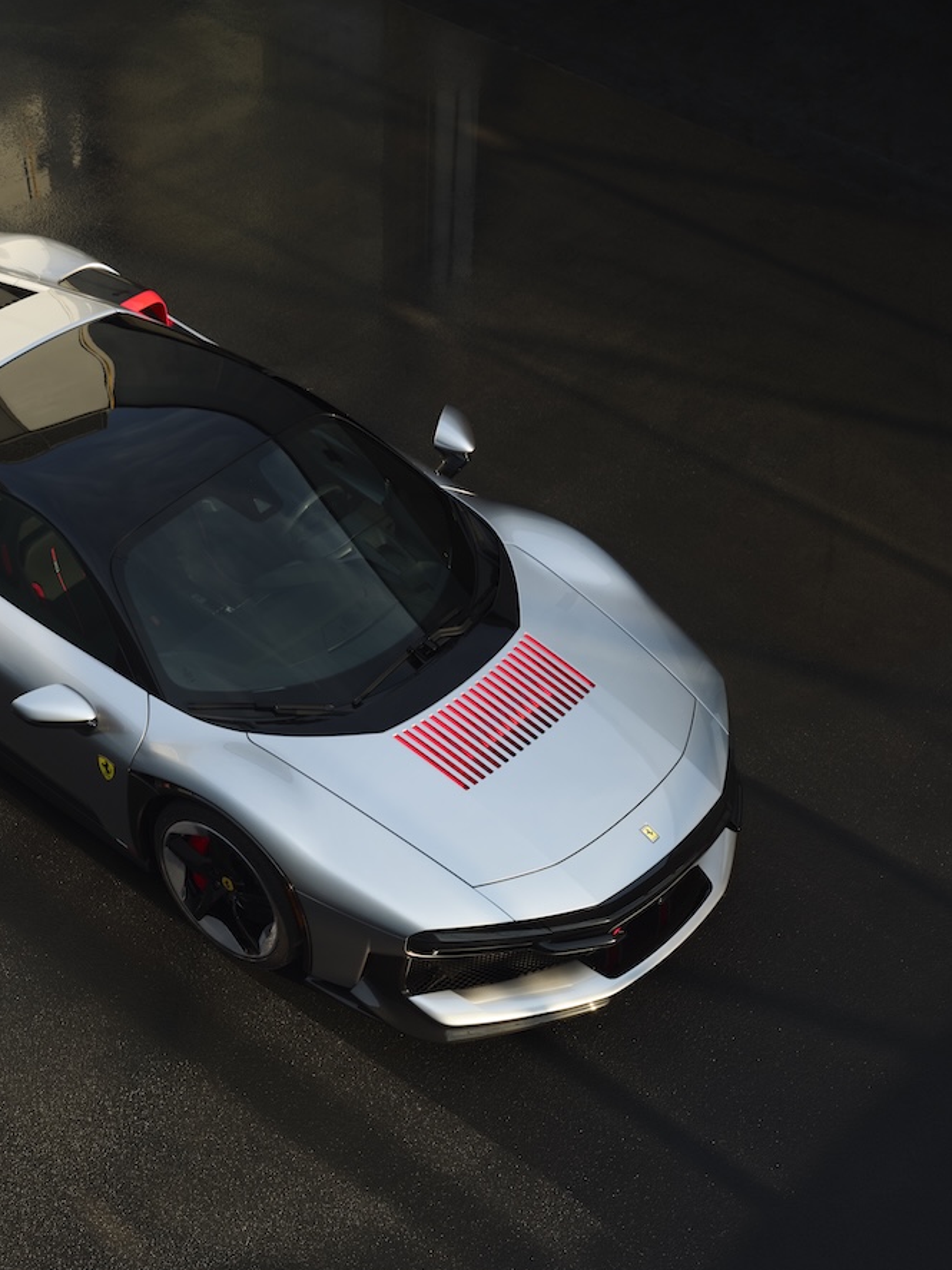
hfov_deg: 21.1
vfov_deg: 28.2
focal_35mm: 69
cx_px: 212
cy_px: 630
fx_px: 2531
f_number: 10
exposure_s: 1/250
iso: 1250
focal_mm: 64
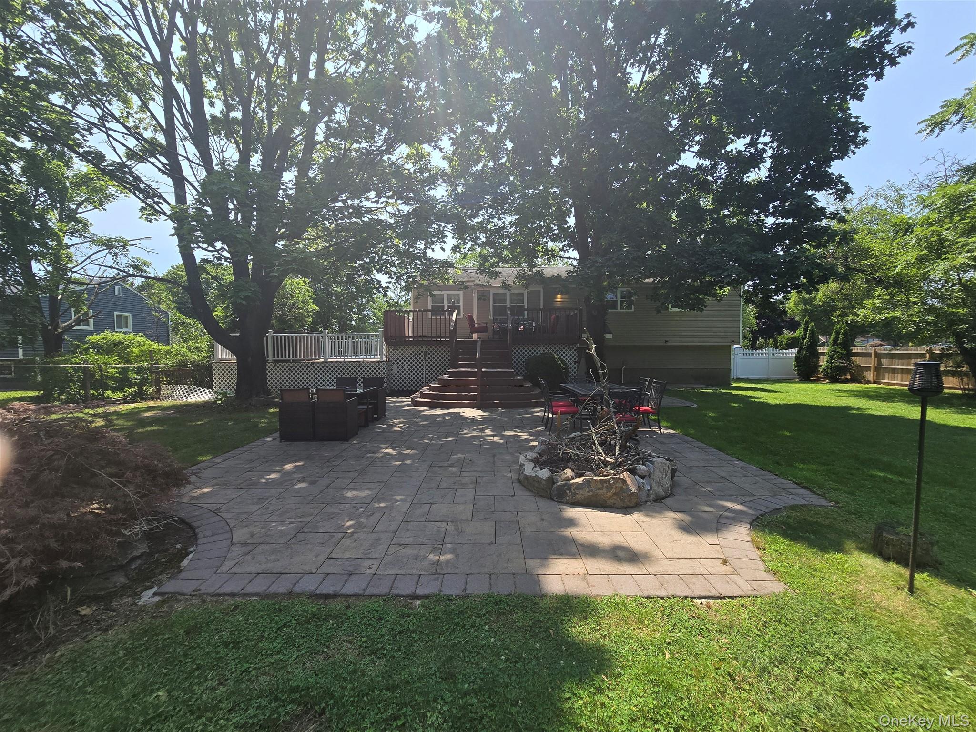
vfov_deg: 89.9
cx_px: 488
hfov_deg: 106.2
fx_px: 367
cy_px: 366
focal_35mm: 13
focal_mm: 2.2
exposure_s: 1/1129
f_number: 2.2
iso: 50
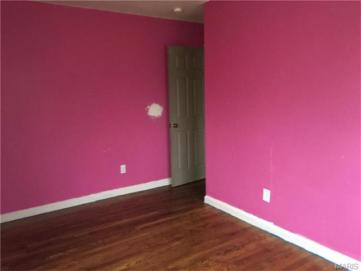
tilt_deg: -10.0
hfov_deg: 61.7
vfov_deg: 48.2
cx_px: 180
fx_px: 302
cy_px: 136
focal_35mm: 29
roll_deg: +0.4
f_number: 2.2
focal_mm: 4.15
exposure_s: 1/17
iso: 250
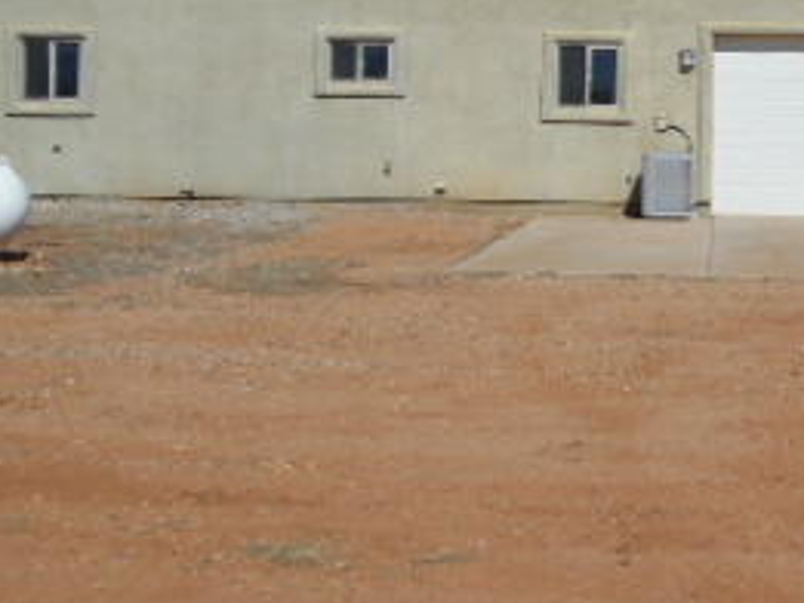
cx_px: 690
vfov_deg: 20.5
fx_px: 1650
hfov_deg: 26.6
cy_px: 120
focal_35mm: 71
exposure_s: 1/200
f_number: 11.3
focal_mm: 5.2
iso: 80
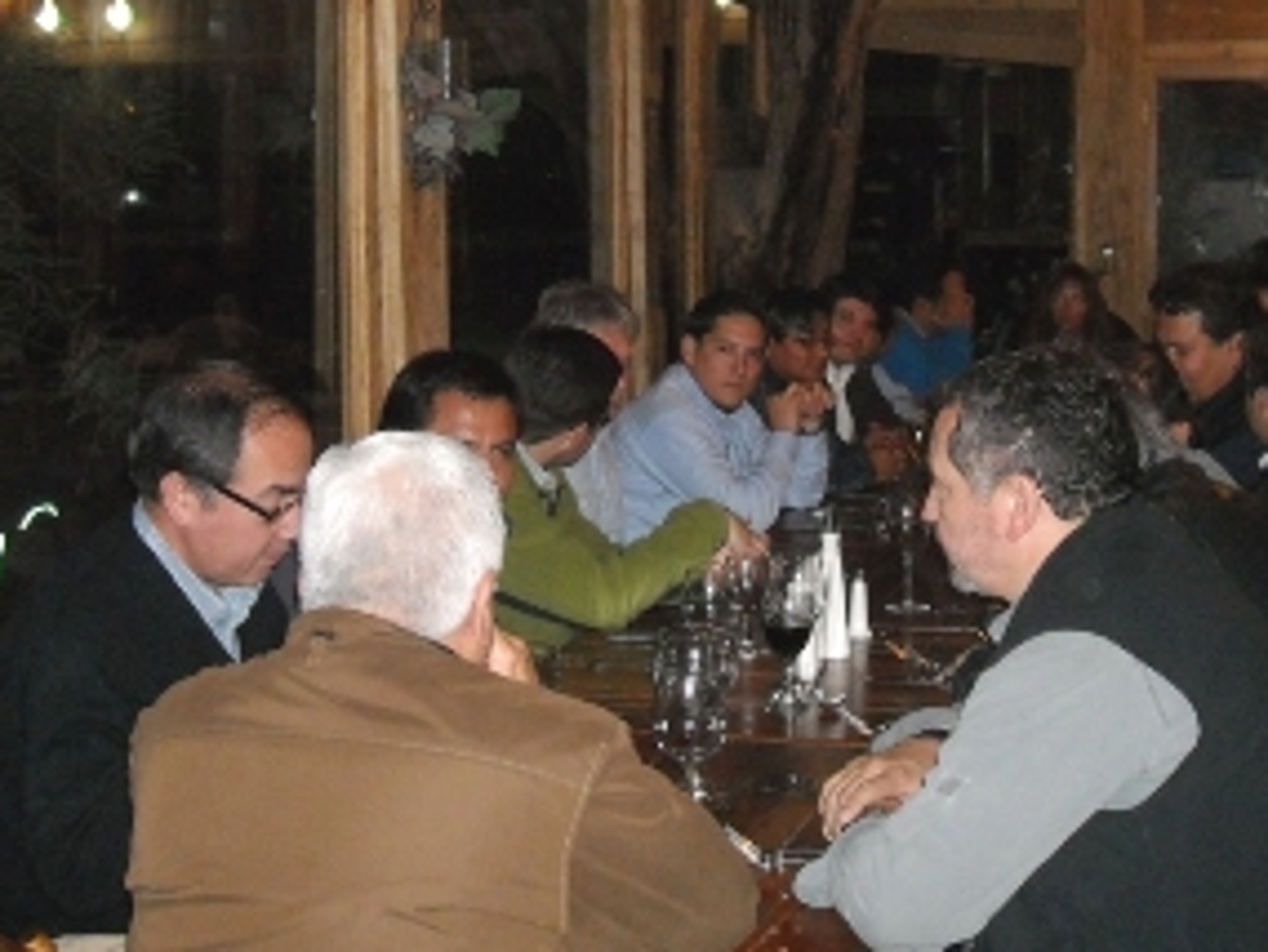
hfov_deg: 43.6
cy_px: 478
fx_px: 1576
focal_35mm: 43
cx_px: 774
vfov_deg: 33.6
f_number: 2.8
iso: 400
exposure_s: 1/60
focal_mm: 5.7
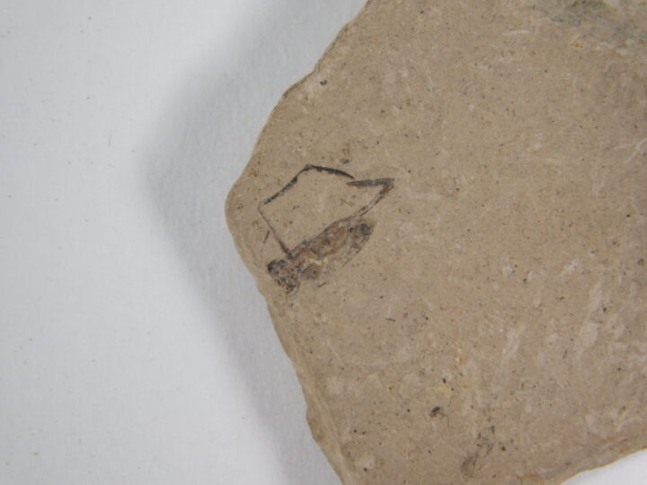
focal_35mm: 232
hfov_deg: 8.5
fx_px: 4336
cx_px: 324
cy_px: 242
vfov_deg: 6.4
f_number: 5.6
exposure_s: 1/50
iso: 125
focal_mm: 41.3
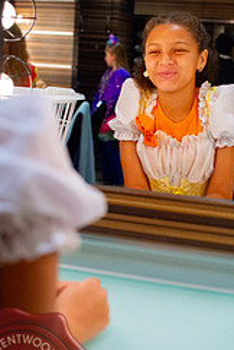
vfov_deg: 30.9
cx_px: 159
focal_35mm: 65
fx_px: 632
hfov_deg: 20.9
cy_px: 152
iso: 6400
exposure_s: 1/1250
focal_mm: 35
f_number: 2.8
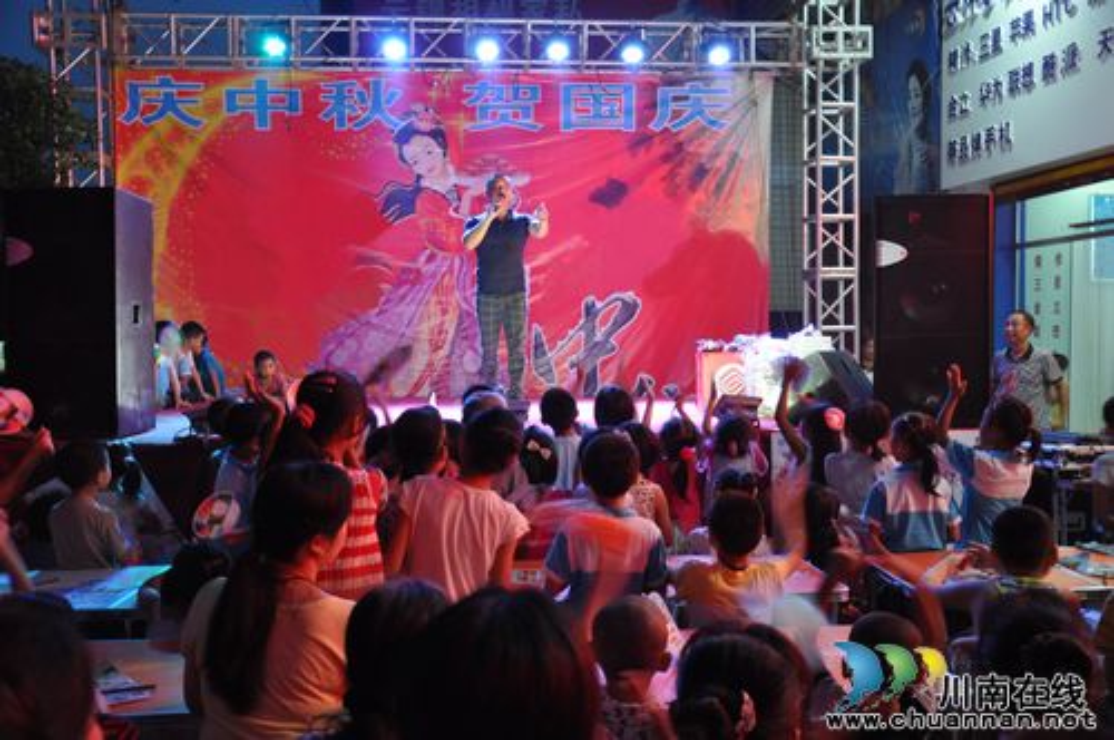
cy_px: 370
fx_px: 1113
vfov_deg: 36.8
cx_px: 557
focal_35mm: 36
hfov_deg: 53.2
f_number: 3.8
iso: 800
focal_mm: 24
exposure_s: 1/15
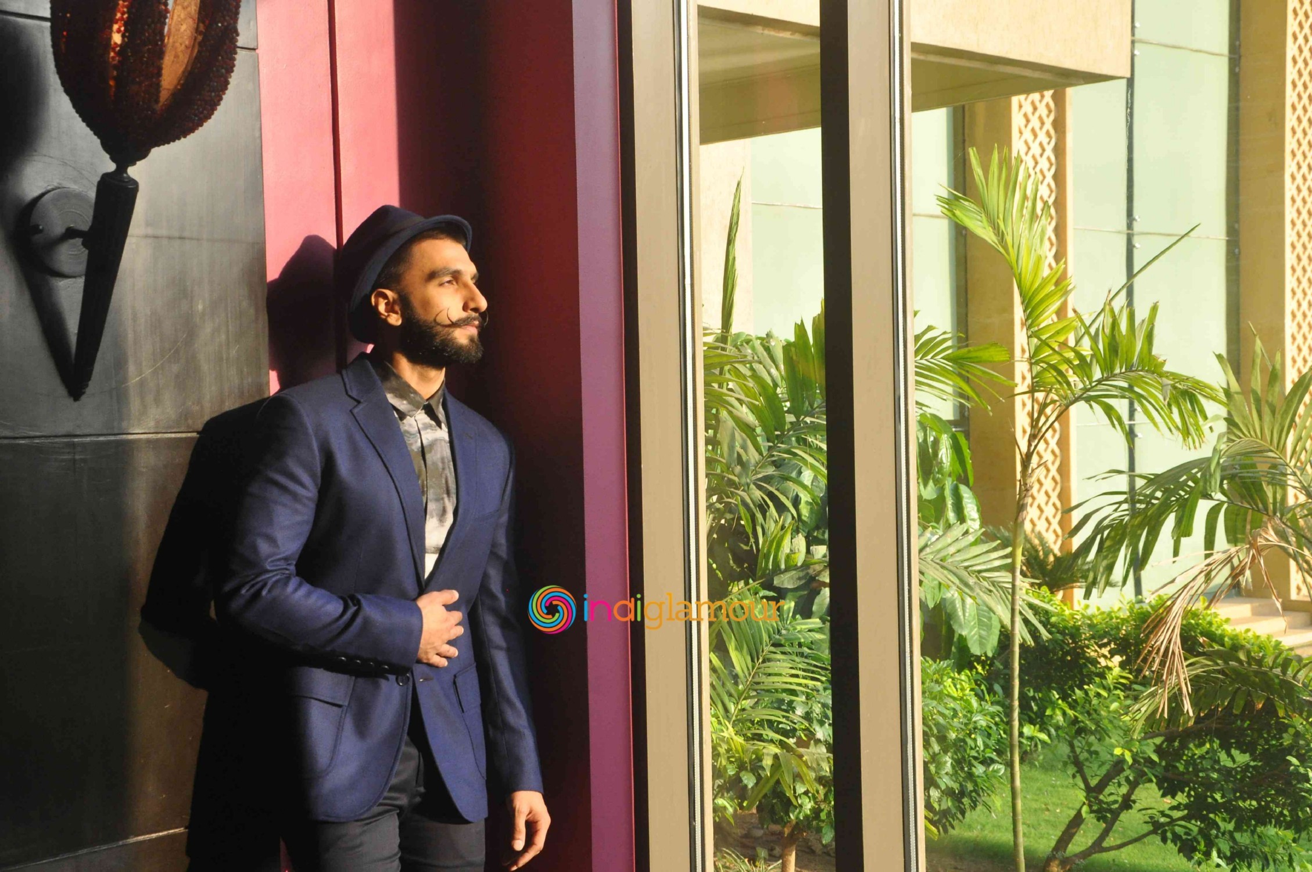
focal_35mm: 52
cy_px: 436
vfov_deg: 25.7
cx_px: 656
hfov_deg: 37.9
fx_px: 1911
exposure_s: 1/125
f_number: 10
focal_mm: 35
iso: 1000
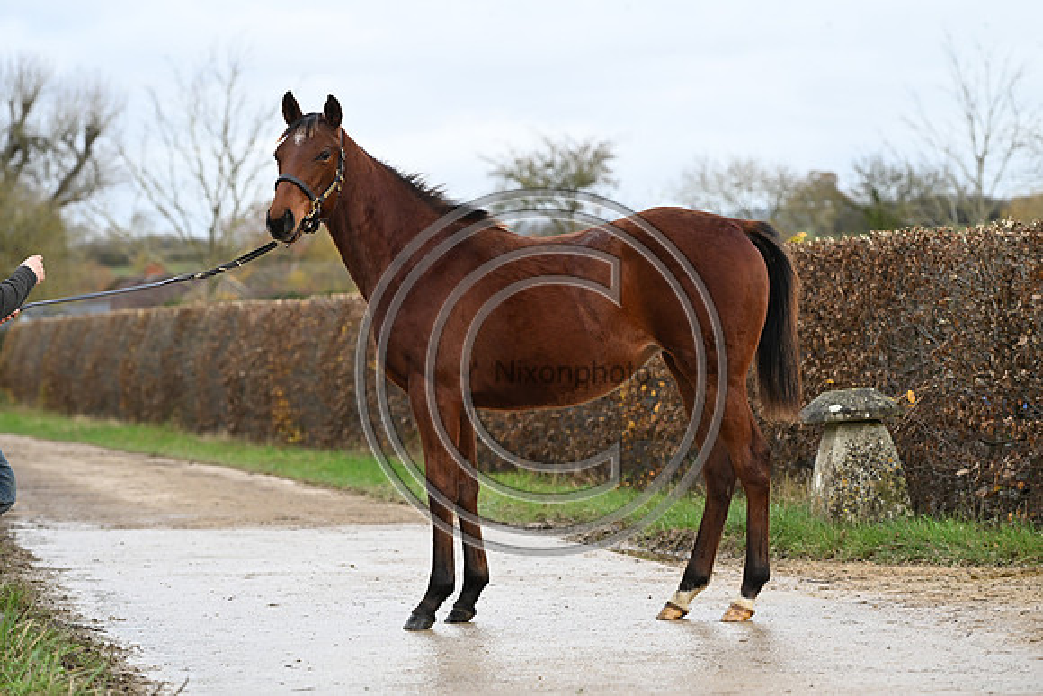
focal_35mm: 112
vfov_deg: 12.2
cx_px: 522
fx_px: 3245
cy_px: 348
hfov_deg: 18.3
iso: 1000
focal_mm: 112
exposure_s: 1/1000
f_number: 4
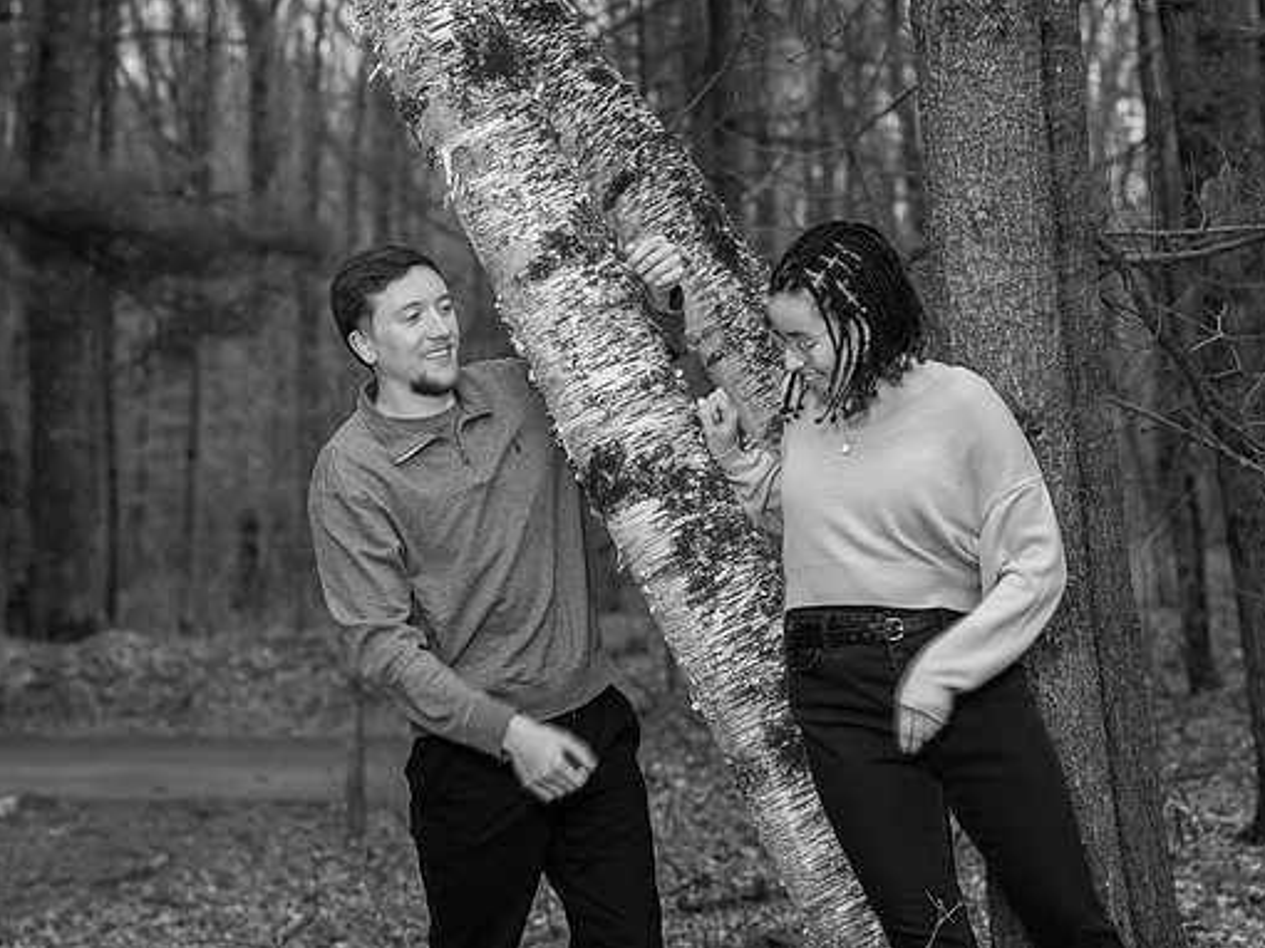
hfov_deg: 21.1
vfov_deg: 15.9
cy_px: 473
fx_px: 3397
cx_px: 630
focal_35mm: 93
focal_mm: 85
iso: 100
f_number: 4
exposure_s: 1/125
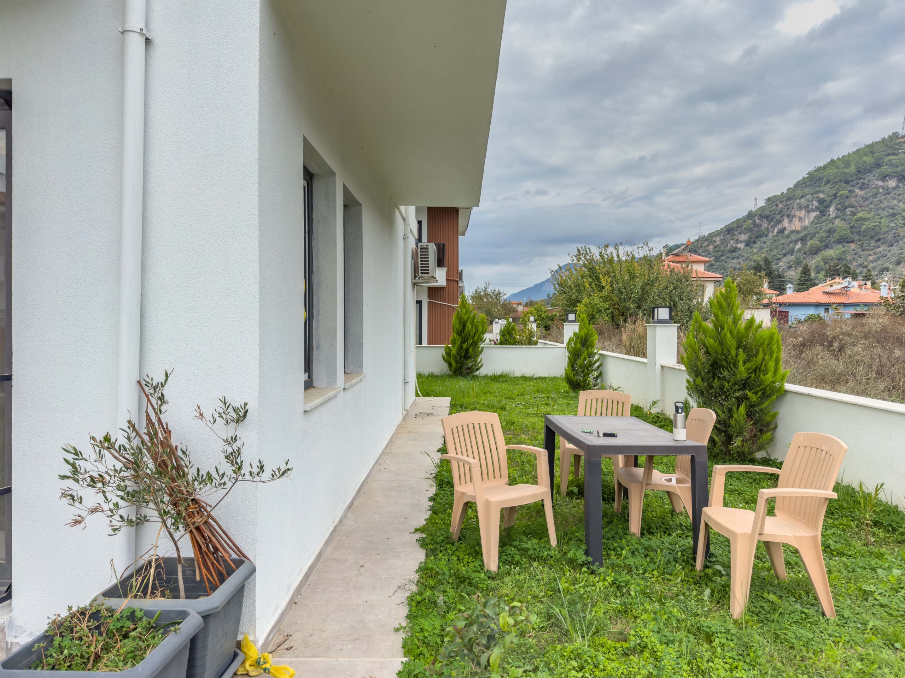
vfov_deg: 56.8
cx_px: 452
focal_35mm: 24
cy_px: 339
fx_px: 627
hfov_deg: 71.6
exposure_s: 1/4000
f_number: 1.8
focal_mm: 6.86
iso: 100
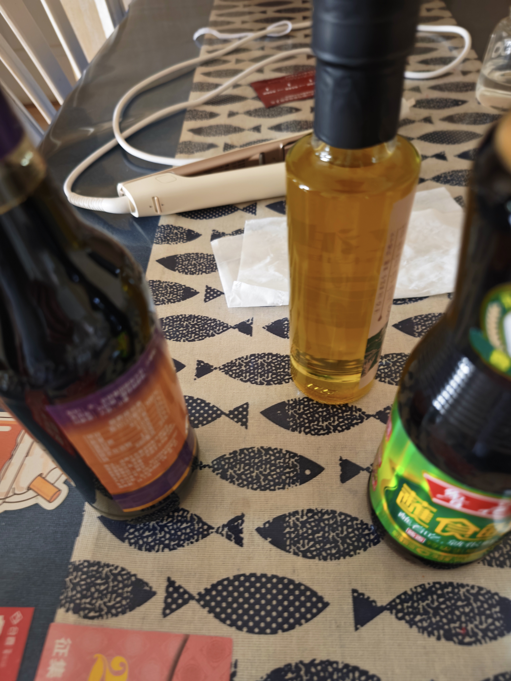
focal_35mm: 23
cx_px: 256
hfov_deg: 58.9
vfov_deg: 73.9
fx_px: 453
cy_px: 340
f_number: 1.6
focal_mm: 6.55
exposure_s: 1/33
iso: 400
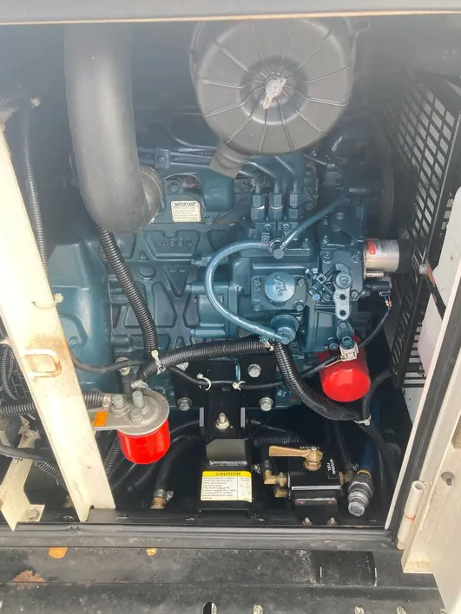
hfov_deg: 48.2
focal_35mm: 29
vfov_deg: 61.7
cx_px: 234
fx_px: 515
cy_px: 310
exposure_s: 1/121
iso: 40
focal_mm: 3.99
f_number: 1.8
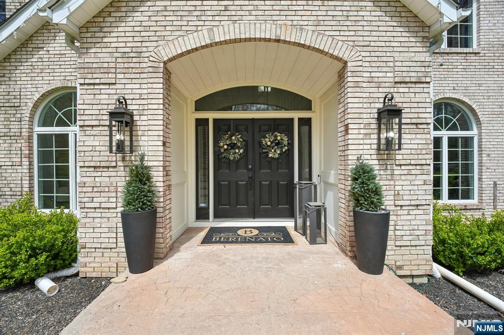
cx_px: 252
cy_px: 168
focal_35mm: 14
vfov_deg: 81.2
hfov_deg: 104.3
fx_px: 196
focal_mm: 14
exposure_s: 1/125
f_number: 8
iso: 100
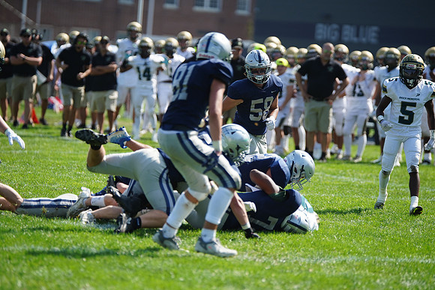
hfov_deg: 8.8
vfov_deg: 5.9
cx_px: 218
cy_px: 145
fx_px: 2828
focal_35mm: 234
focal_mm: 234
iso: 400
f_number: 2.8
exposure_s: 1/3200
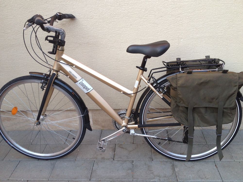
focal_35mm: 35
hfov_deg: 52.6
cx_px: 122
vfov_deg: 40.7
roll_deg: +3.2
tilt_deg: -24.6
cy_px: 91
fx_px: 246
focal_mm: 4.28
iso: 80
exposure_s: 1/120
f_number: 2.4
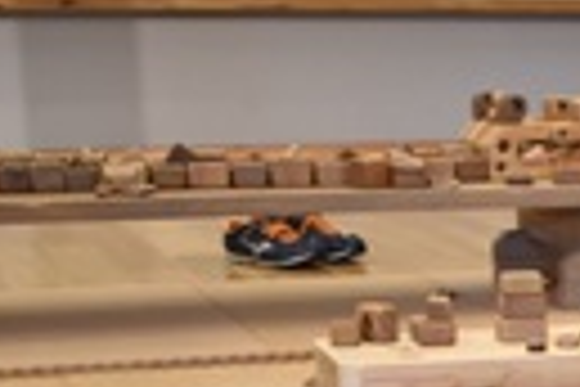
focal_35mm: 134
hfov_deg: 14.1
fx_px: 2158
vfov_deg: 9.8
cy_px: 675
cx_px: 926
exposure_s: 1/30
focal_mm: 23
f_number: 4
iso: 640
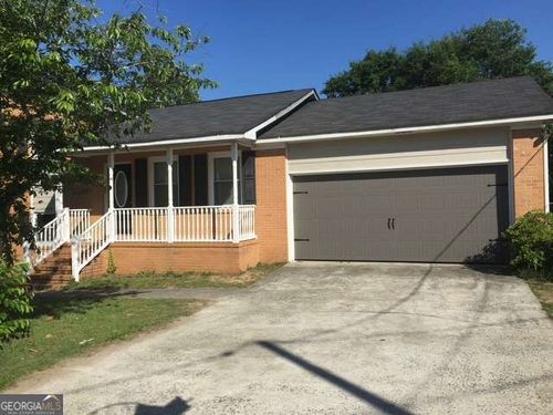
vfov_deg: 48.2
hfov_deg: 61.7
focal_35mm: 29
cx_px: 276
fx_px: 463
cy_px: 208
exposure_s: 1/2825
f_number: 2.2
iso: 32
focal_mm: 4.15
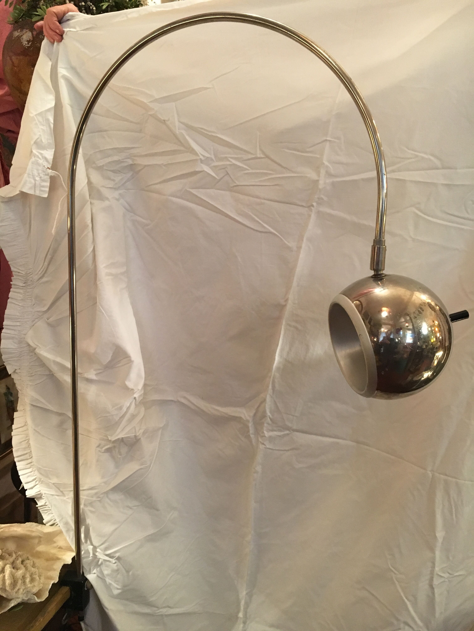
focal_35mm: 29
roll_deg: -4.6
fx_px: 529
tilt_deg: -12.2
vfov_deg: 61.7
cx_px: 237
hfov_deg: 48.2
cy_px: 316
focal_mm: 4.15
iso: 250
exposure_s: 1/33
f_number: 2.2
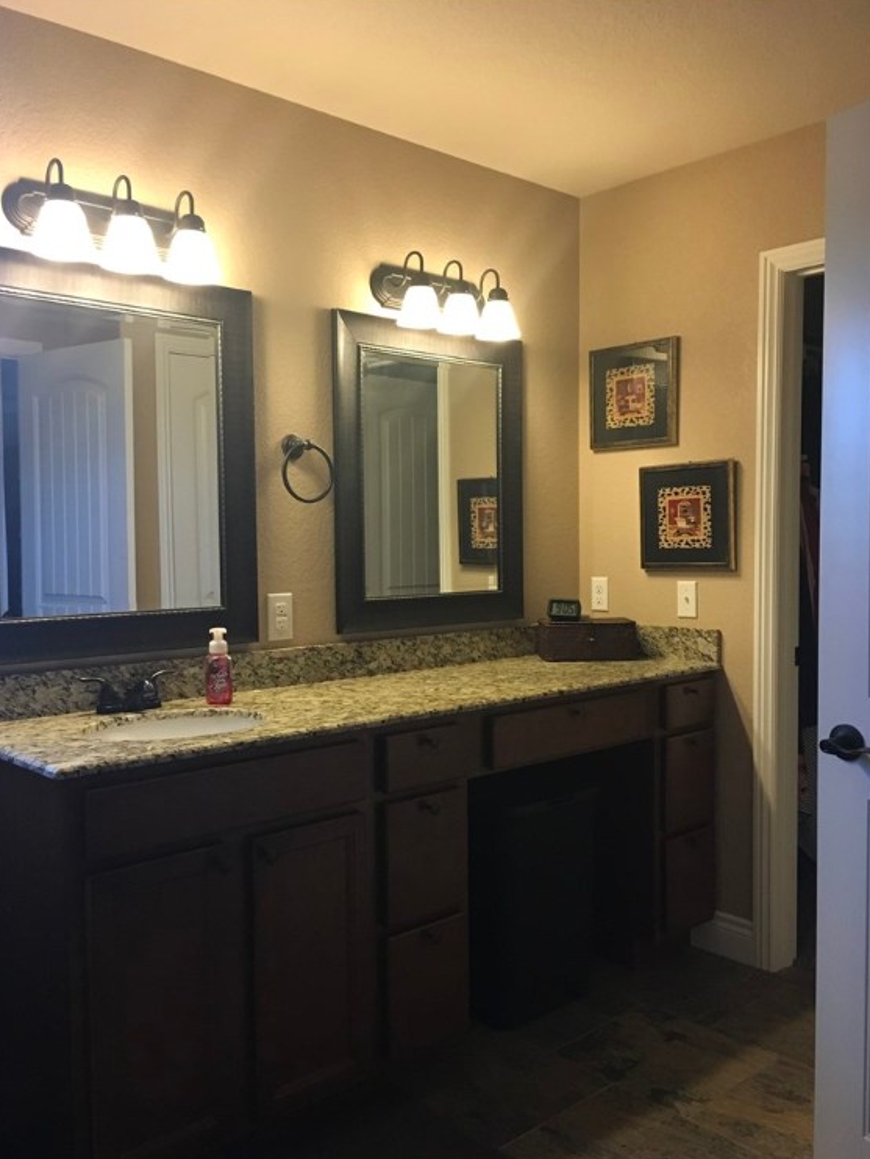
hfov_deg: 46.8
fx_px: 1005
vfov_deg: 59.9
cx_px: 426
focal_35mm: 30
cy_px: 592
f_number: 2.2
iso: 160
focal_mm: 4.15
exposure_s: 1/30
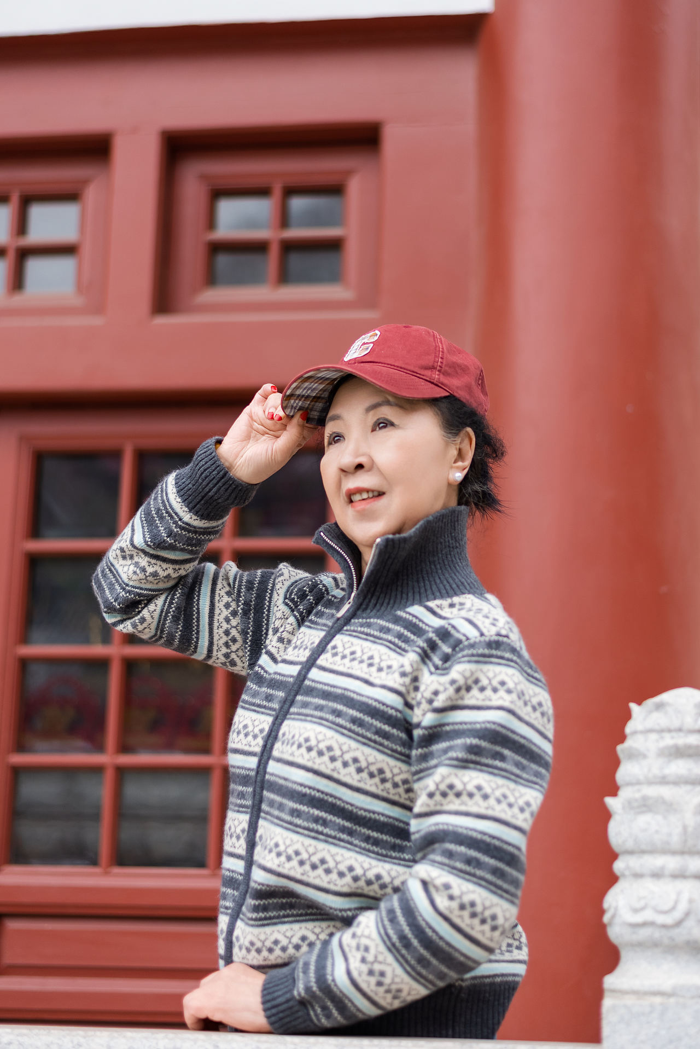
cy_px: 524
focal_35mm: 50
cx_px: 350
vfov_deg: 39.6
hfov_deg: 27.0
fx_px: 1457
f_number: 1.8
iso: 160
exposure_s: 1/800
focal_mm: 50
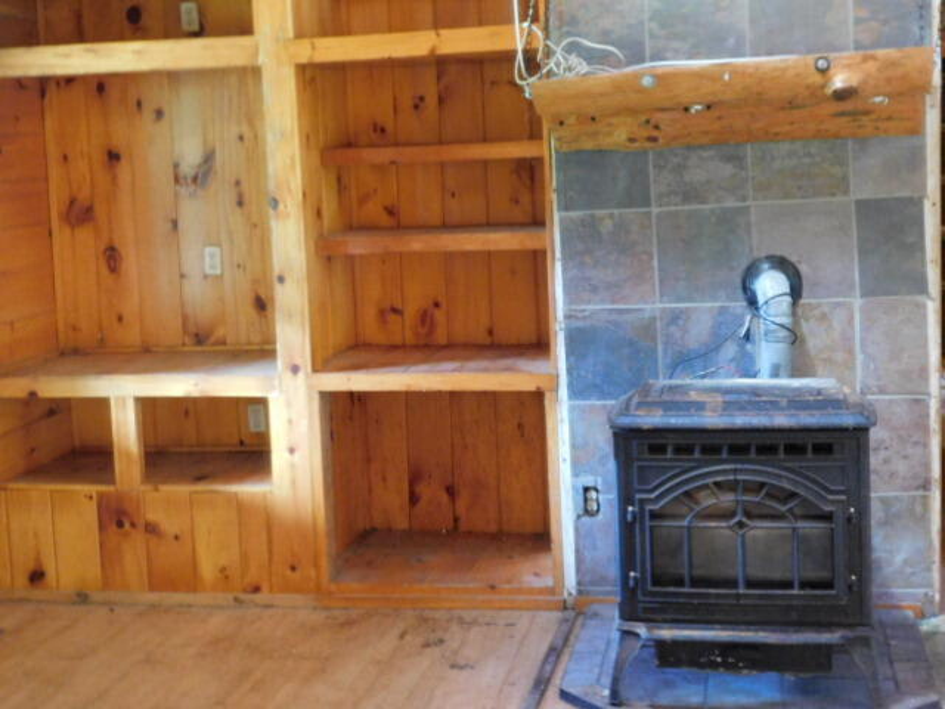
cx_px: 472
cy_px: 354
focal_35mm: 51
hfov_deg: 37.5
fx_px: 1392
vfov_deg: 28.6
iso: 800
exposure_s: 1/3
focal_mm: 9
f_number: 3.8
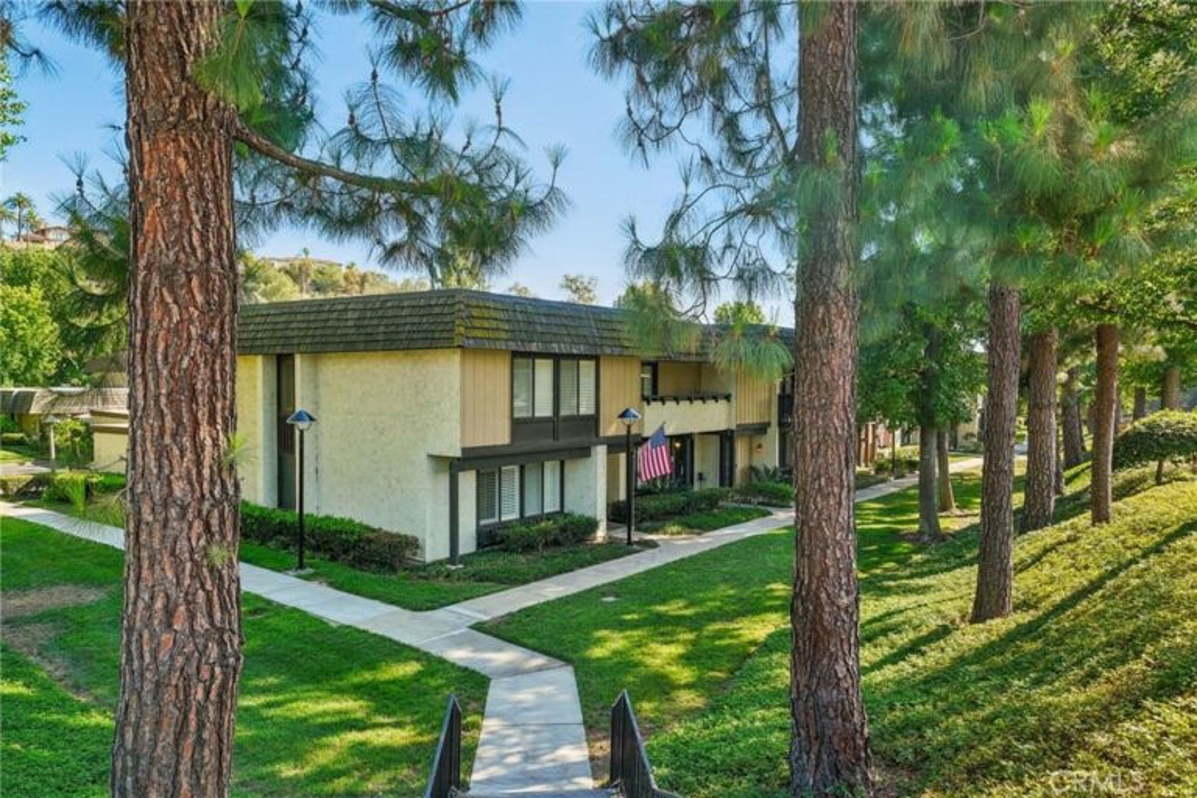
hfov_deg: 73.7
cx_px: 598
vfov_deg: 53.1
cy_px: 399
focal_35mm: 24
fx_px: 798
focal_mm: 24
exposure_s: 1/30
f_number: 8
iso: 100
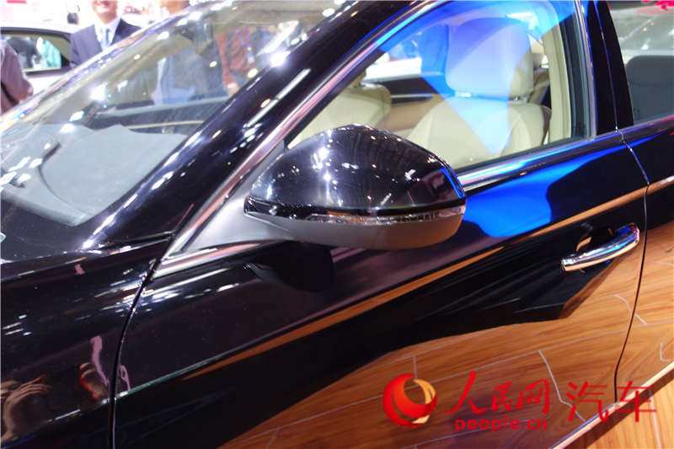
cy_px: 224
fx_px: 524
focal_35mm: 28
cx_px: 337
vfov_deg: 46.4
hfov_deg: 65.5
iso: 160
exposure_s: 1/30
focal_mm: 10.4
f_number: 1.8
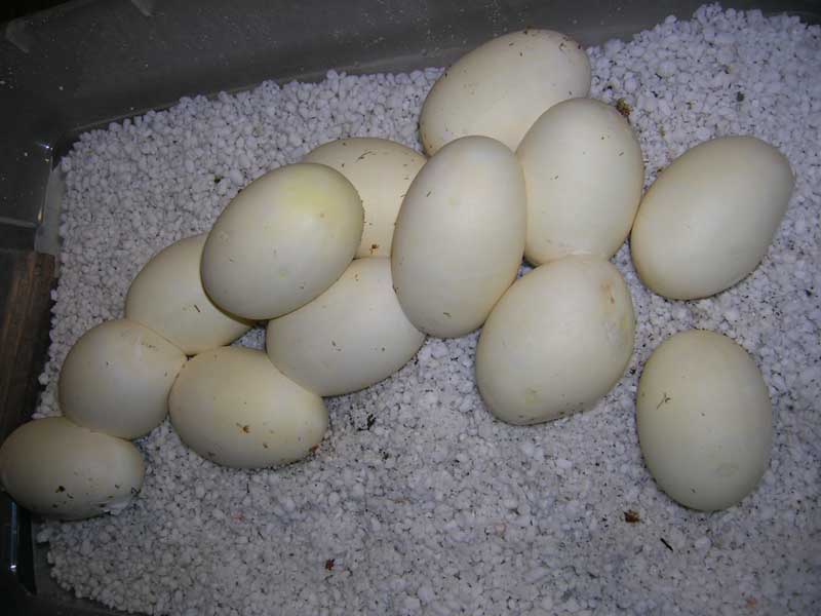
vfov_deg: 41.8
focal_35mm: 34
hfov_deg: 54.0
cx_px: 410
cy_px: 308
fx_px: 806
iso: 50
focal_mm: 5.7
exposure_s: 1/60.1
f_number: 2.9
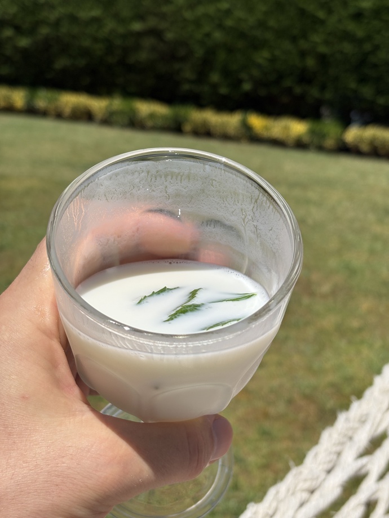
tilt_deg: -18.5
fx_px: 779
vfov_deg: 36.8
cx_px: 194
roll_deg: -0.9
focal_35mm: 52
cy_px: 259
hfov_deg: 28.0
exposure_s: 1/4630
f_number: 1.6
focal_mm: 5.96
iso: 32
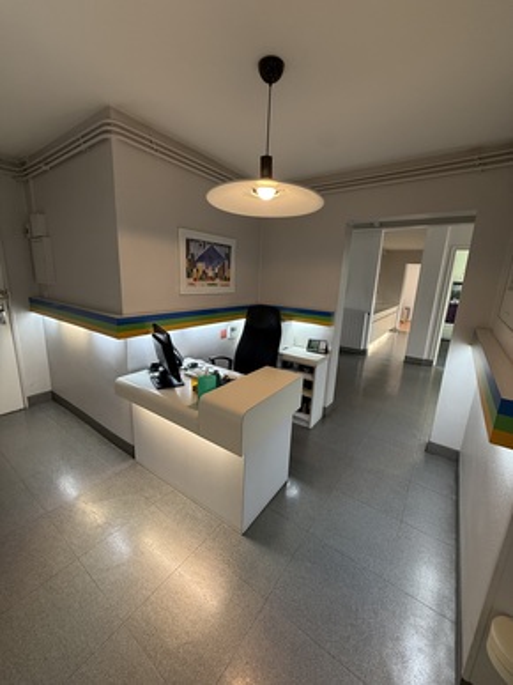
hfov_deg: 85.6
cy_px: 342
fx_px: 277
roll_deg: -3.0
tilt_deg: -13.6
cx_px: 256
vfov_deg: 102.1
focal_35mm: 14
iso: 200
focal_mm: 2.22
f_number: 2.2
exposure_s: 1/100
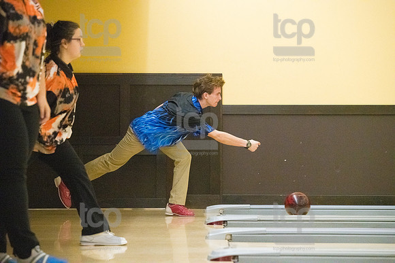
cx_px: 198
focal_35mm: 155
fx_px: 1701
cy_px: 132
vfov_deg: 8.9
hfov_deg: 13.2
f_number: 4.5
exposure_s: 1/1000
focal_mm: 155
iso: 10000
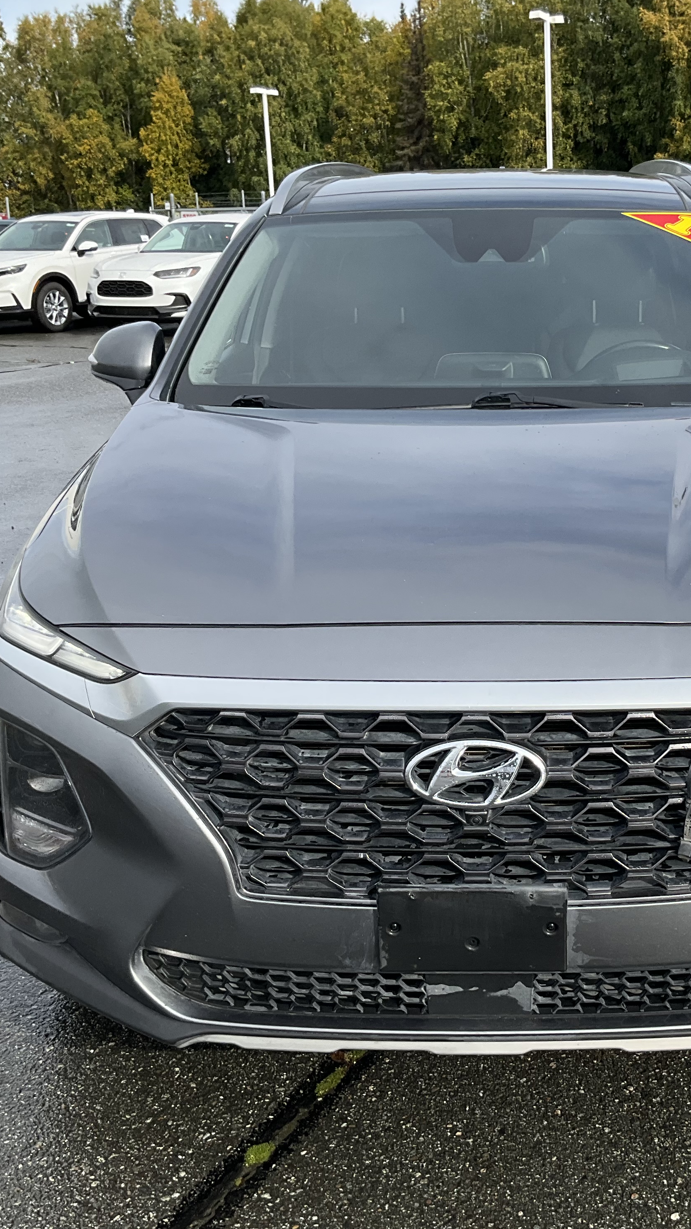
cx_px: 509
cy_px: 616
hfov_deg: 27.4
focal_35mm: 43
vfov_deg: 47.4
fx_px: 1401
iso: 25
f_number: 1.8
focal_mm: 3
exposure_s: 1/657
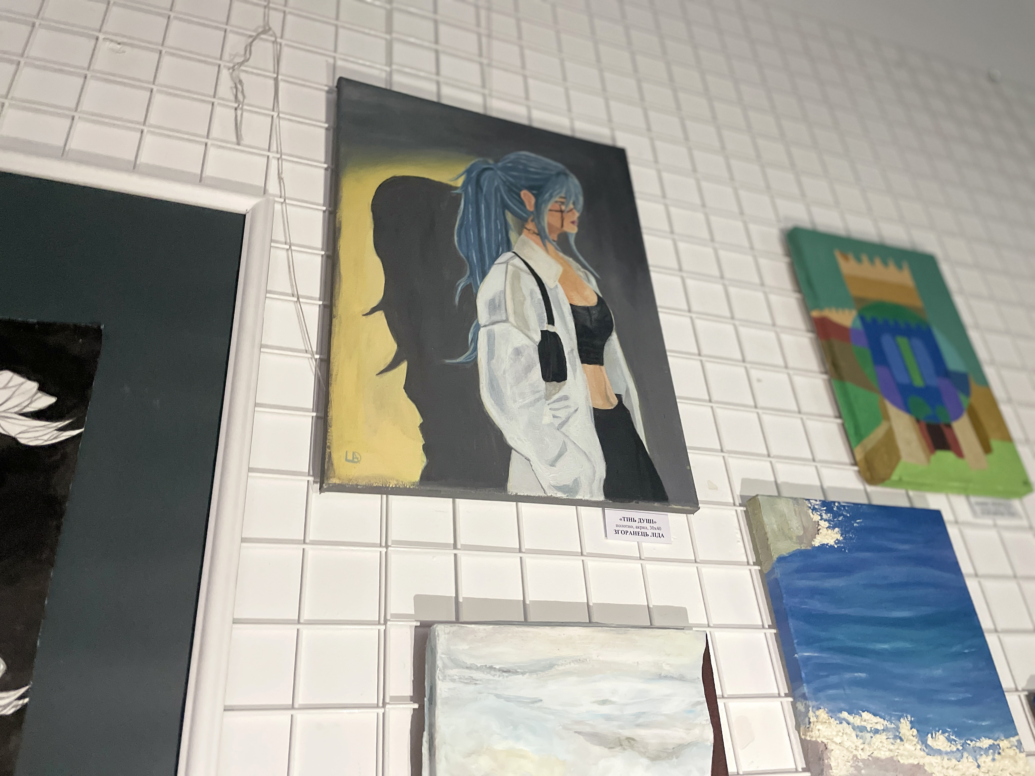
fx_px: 777
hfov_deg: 67.3
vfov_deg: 53.1
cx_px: 518
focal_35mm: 26
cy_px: 388
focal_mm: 4.2
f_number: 1.6
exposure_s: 1/40
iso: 640
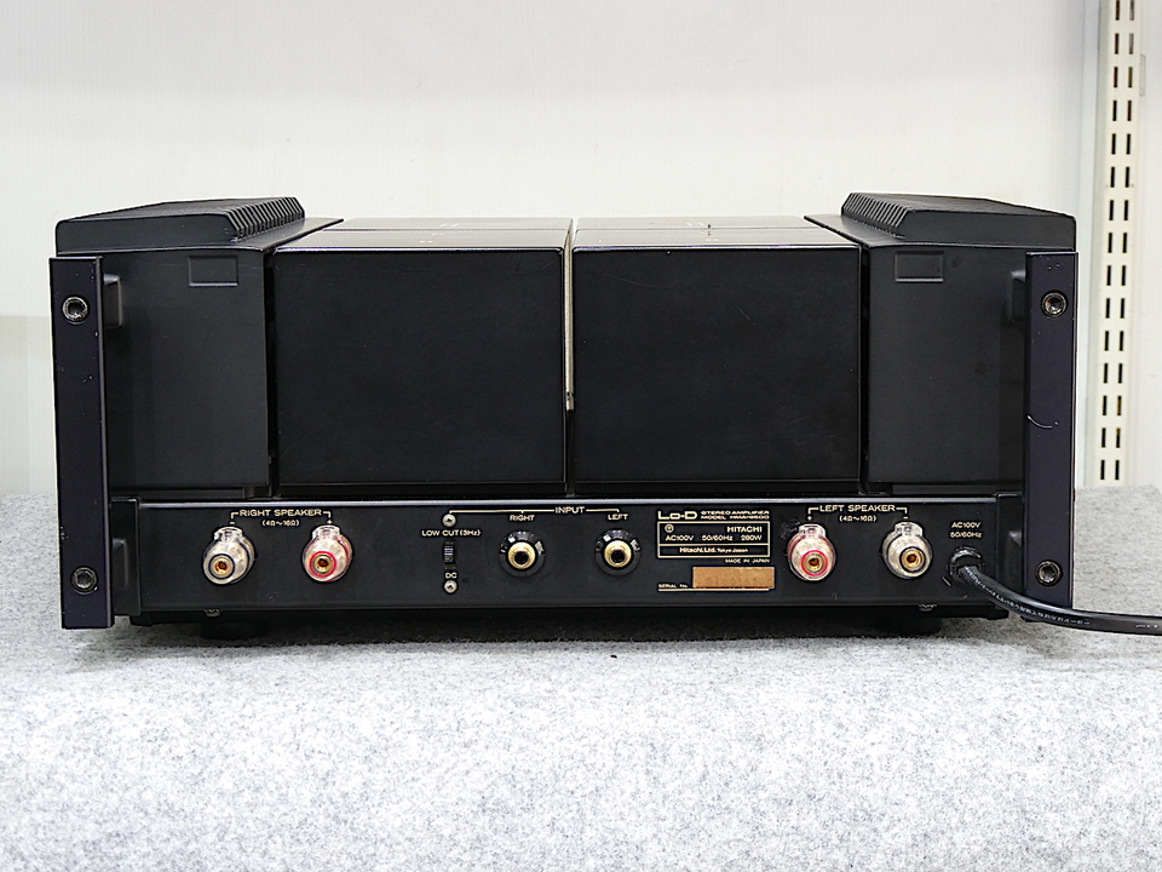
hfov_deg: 27.8
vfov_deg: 21.0
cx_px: 581
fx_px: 2350
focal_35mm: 70
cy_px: 436
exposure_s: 1/6
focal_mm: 12.5
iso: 200
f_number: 4.5
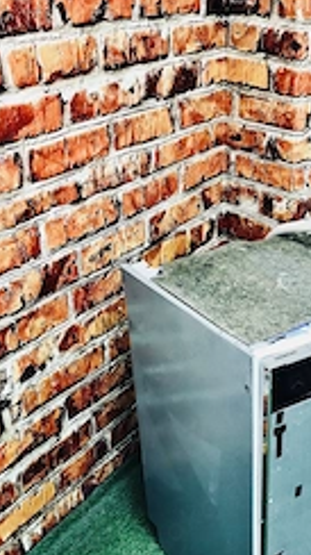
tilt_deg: -32.8
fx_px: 734
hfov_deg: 23.3
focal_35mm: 50
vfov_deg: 40.7
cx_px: 277
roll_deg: -1.9
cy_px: 378
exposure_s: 1/15
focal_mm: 3.99
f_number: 1.8
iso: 64
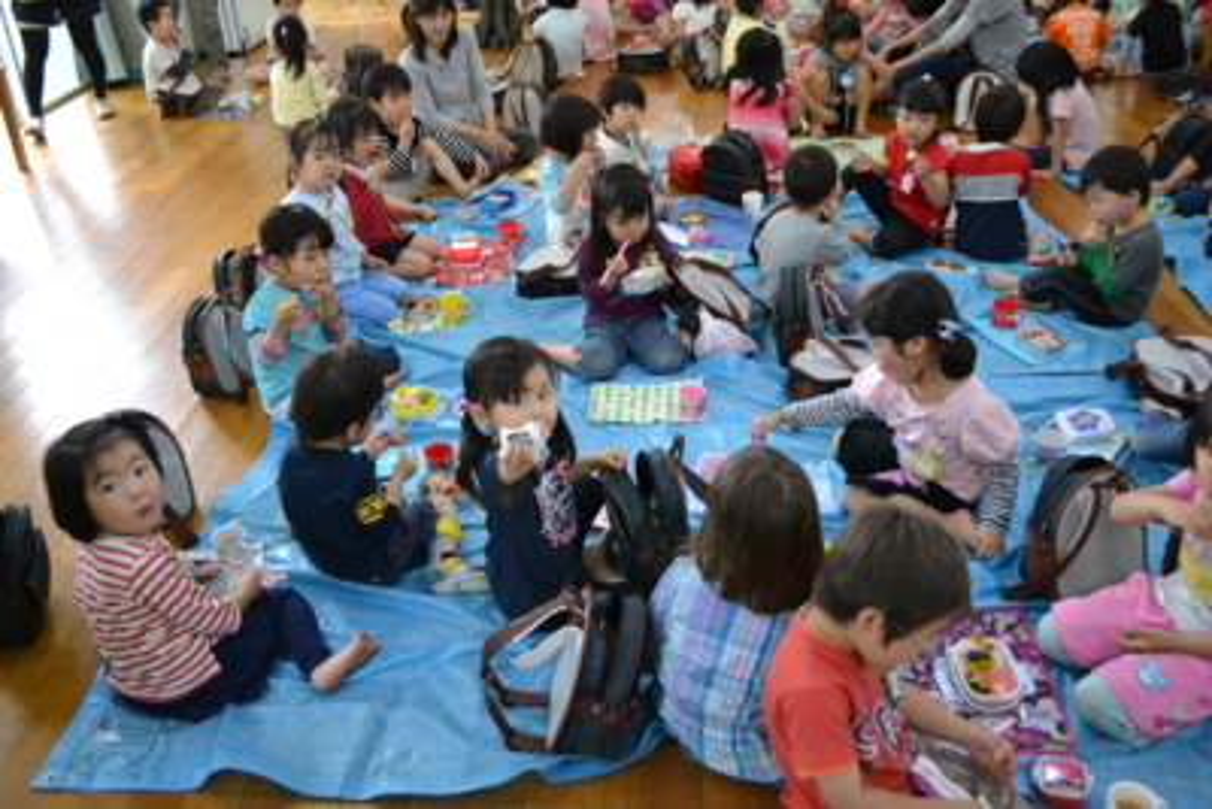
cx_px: 606
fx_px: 1111
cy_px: 404
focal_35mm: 33
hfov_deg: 57.2
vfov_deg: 40.0
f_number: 3.8
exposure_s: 1/320
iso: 3200
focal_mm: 22
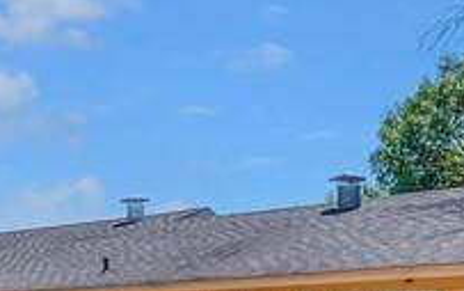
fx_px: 911
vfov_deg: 17.2
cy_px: 355
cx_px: 69
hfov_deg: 27.8
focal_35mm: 72
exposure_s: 1/320
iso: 80
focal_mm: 14
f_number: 8
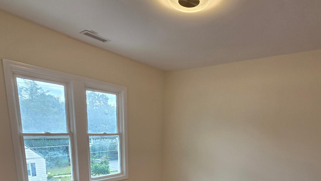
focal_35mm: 23
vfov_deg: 43.3
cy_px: 176
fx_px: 196
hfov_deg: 78.5
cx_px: 177
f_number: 2.2
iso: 64
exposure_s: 1/120
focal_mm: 2.2
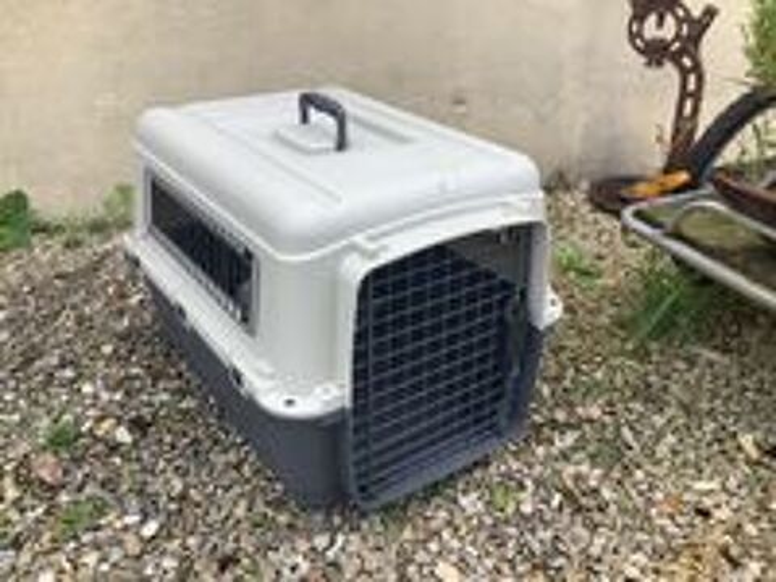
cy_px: 291
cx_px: 388
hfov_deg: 58.4
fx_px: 695
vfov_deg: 45.4
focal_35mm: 31
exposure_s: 1/322
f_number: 2.4
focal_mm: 3.3
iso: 25
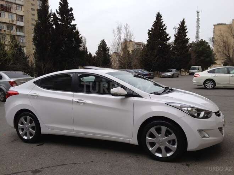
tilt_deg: -5.6
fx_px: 237
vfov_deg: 40.7
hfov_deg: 52.6
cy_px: 88
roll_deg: -1.0
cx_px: 117
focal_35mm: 35
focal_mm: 4.28
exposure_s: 1/1416
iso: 50
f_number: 2.4
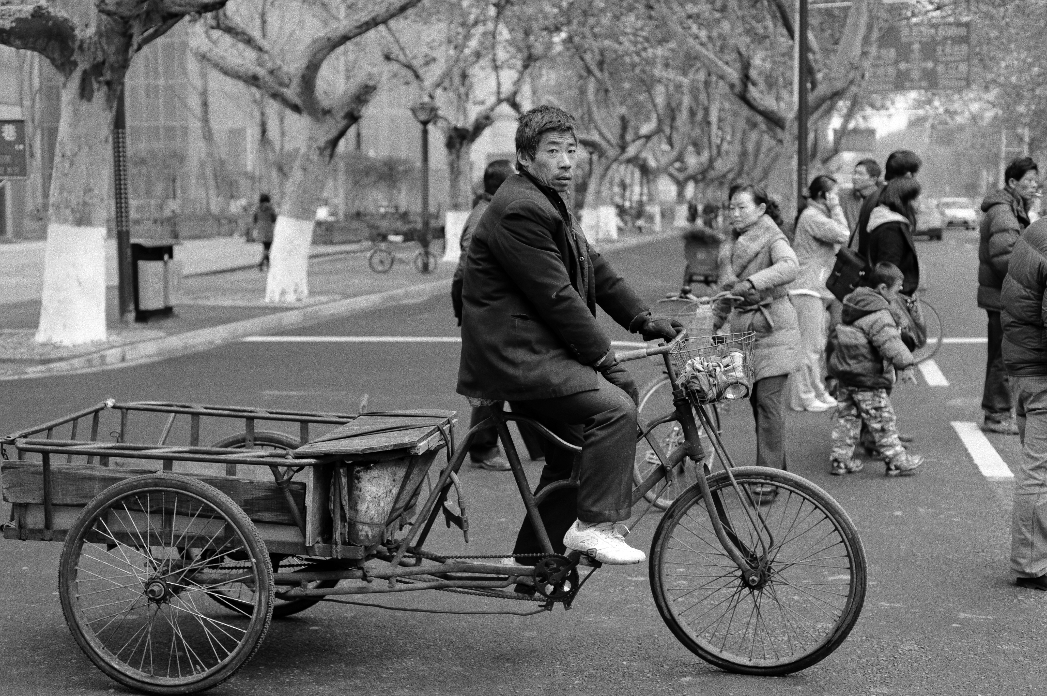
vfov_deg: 27.0
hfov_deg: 39.6
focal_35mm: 50
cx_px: 524
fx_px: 1453
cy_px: 348
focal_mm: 50
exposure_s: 1/250
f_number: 4
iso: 400
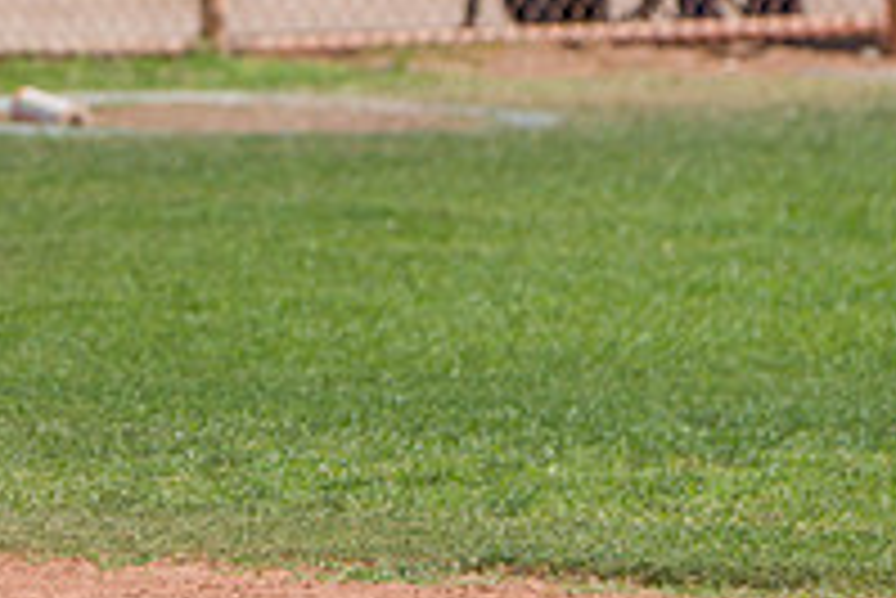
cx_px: -284
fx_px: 17459
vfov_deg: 2.0
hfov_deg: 2.9
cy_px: 167
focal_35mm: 701
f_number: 8
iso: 500
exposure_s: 1/2000
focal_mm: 240
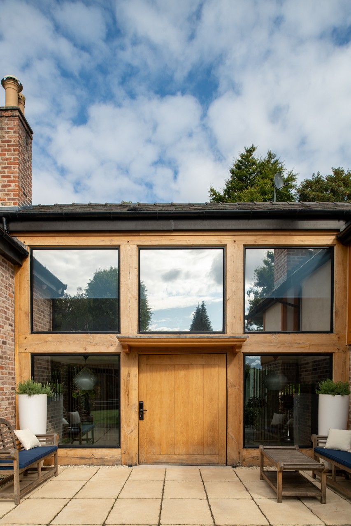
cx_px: 176
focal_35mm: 24
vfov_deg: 73.8
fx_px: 351
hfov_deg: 53.1
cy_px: 263
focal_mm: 24
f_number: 8
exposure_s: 1/400
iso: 200
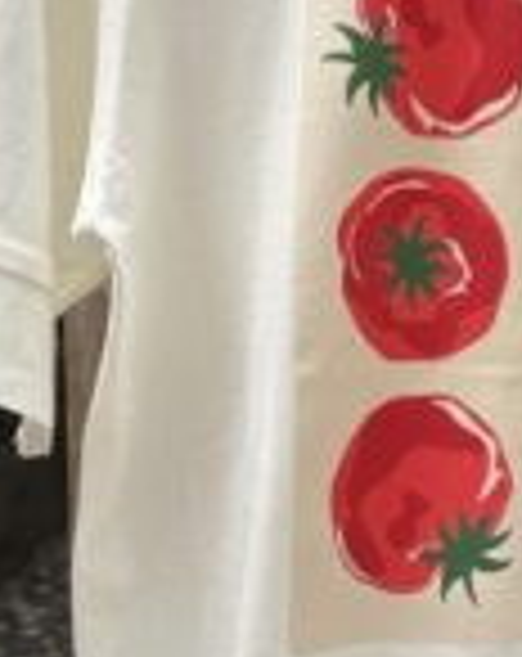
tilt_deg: -2.5
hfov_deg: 14.6
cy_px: 207
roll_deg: -0.9
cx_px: 567
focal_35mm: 103
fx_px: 1997
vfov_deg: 18.6
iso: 80
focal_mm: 6.86
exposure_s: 1/580
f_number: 1.78
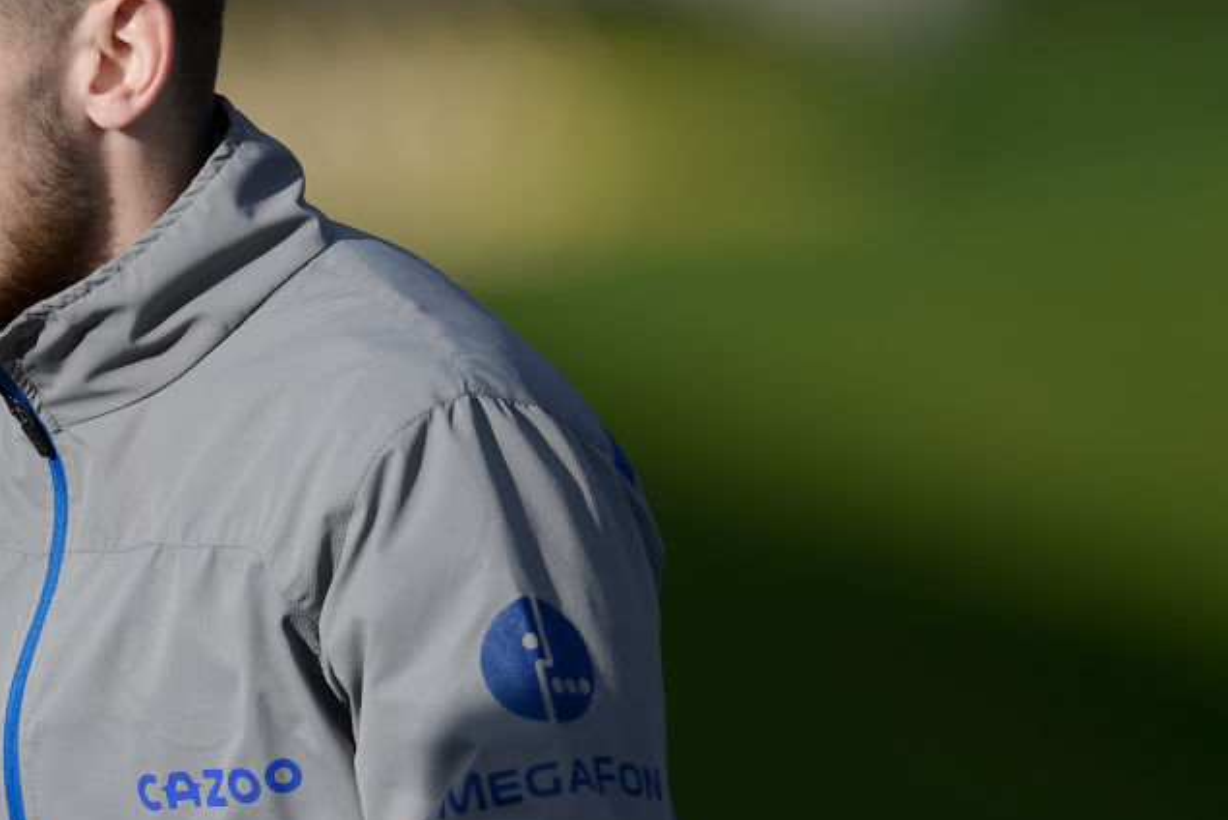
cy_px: 301
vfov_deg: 2.1
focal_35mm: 645
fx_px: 22011
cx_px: 275
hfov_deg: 3.2
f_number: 3.5
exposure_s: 1/6400
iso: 400
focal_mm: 400
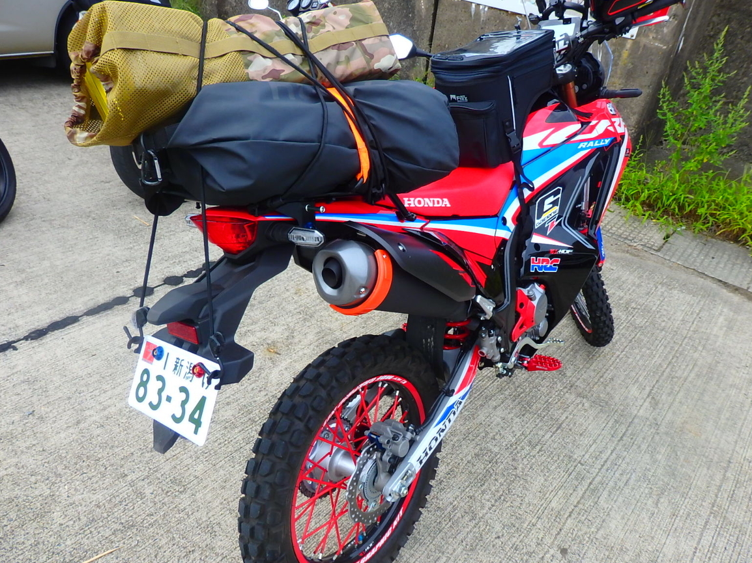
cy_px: 284
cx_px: 383
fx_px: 565
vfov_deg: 53.0
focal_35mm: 26
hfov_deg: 67.3
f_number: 3
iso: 125
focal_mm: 4.5
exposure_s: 1/800
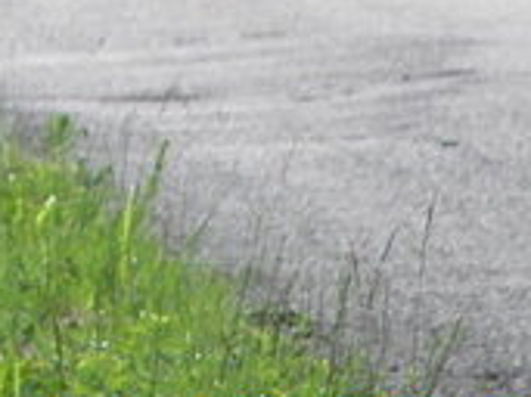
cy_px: -273
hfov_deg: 1.3
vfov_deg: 1.0
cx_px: -444
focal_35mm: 1540
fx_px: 23607
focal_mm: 56
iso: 80
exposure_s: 1/100
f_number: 3.6
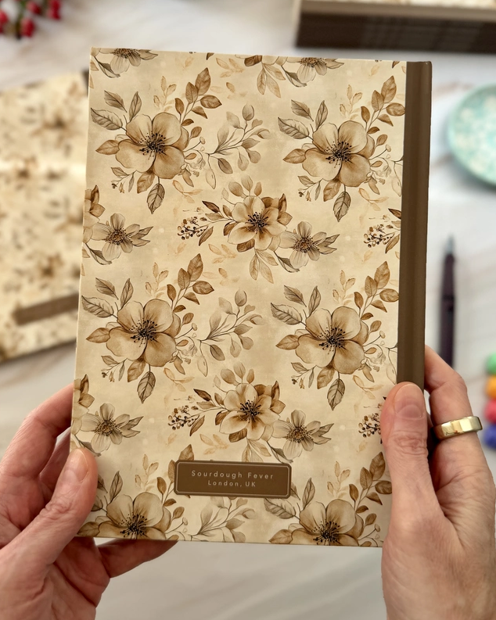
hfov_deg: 54.9
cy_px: 295
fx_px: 477
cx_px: 246
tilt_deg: -76.1
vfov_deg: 66.0
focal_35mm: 26
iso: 100
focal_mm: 6.76
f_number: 1.78
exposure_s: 1/612
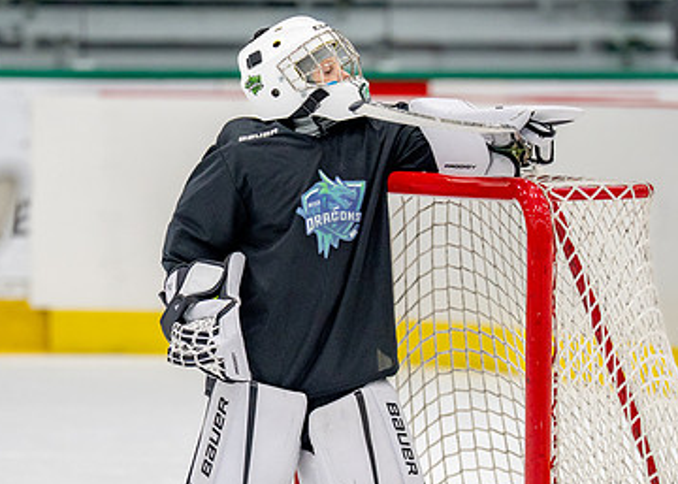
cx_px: 306
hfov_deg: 5.4
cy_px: 300
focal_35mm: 371
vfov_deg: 3.9
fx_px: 7143
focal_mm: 160
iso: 1000
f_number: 2.8
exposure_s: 1/1250
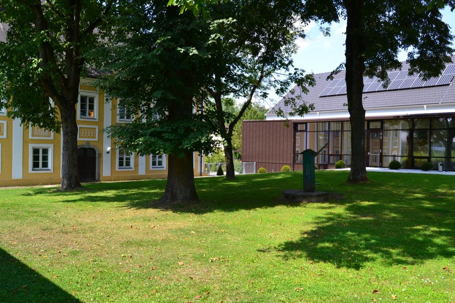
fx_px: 379
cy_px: 152
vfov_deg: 43.6
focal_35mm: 30
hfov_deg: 61.9
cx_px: 228
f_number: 10
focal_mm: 20
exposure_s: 1/200
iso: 400
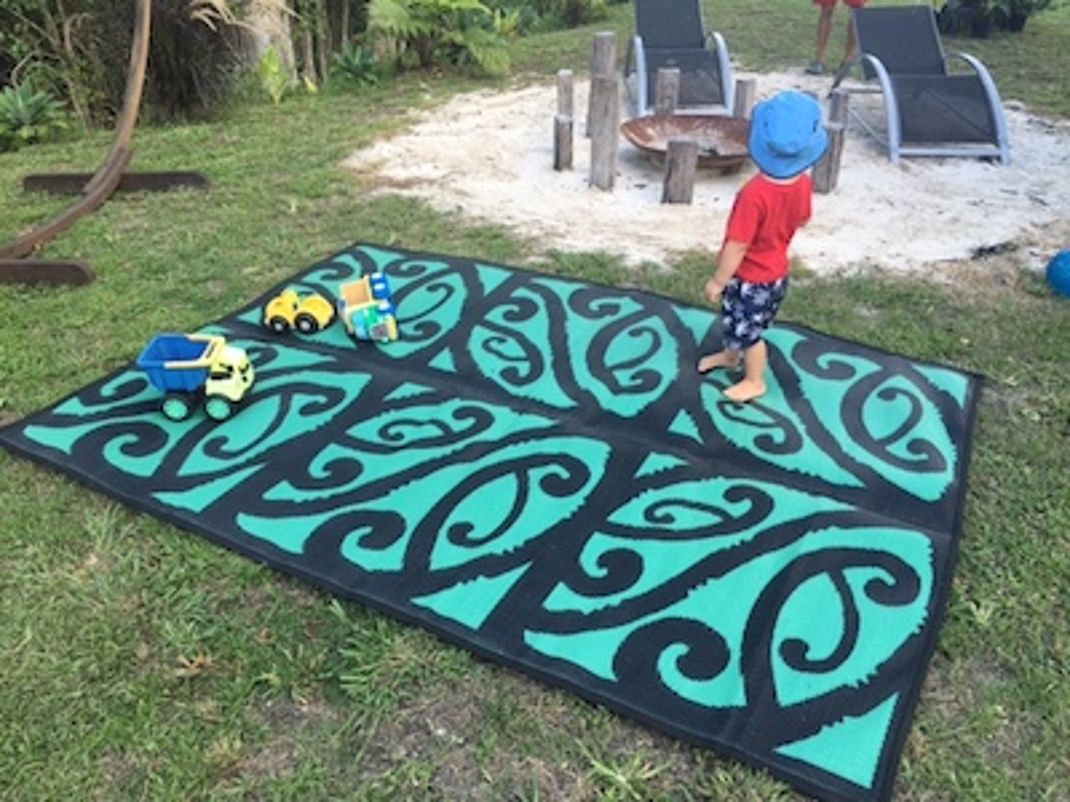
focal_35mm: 29
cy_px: 401
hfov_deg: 61.7
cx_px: 535
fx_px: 896
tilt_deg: -31.3
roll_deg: +0.8
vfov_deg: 48.2
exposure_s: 1/114
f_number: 2.2
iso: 25
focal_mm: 4.15
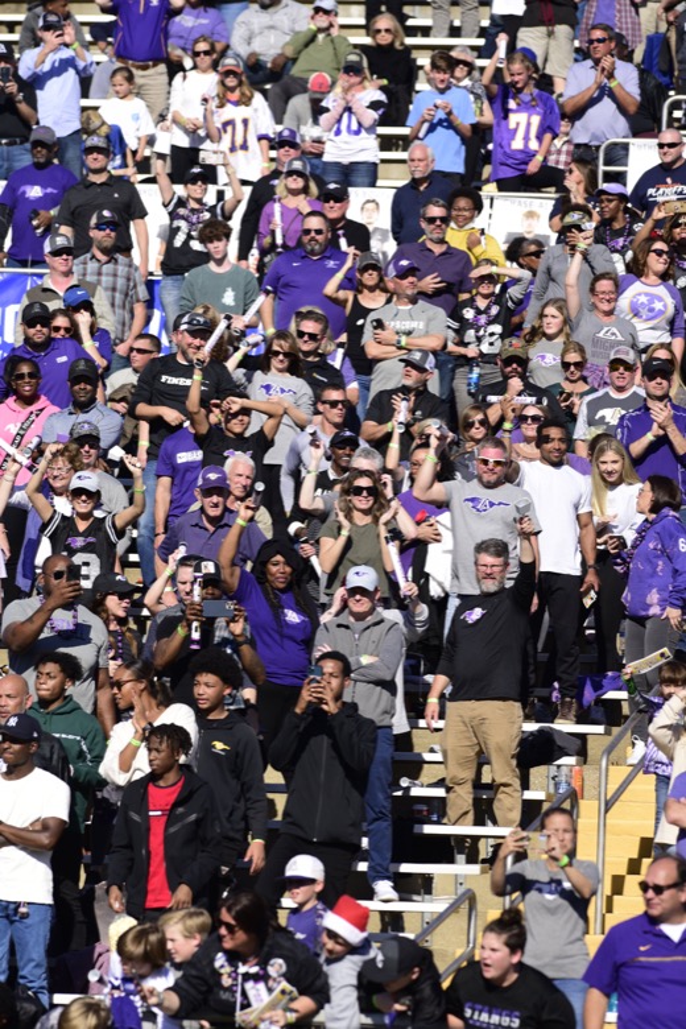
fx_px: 8574
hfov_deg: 4.6
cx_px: 343
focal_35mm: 300
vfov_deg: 6.9
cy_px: 514
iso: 200
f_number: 6.3
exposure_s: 1/1600
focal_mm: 300
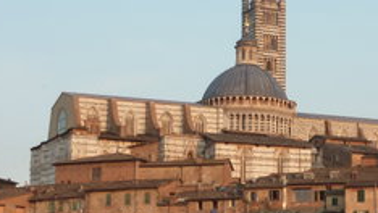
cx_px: 372
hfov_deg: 18.0
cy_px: 121
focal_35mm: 116
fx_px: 1163
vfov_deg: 10.5
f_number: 4
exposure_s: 1/160
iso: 125
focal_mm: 7.9
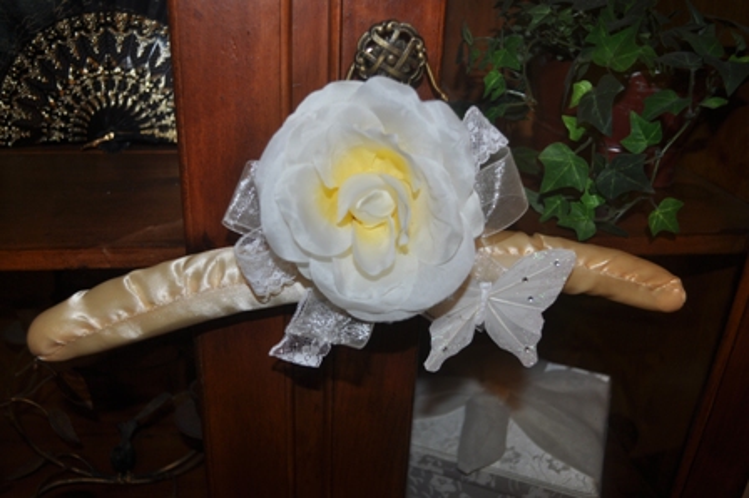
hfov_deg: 57.3
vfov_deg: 39.9
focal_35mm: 33
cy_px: 249
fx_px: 686
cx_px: 374
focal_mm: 22
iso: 200
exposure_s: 1/60
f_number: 3.8
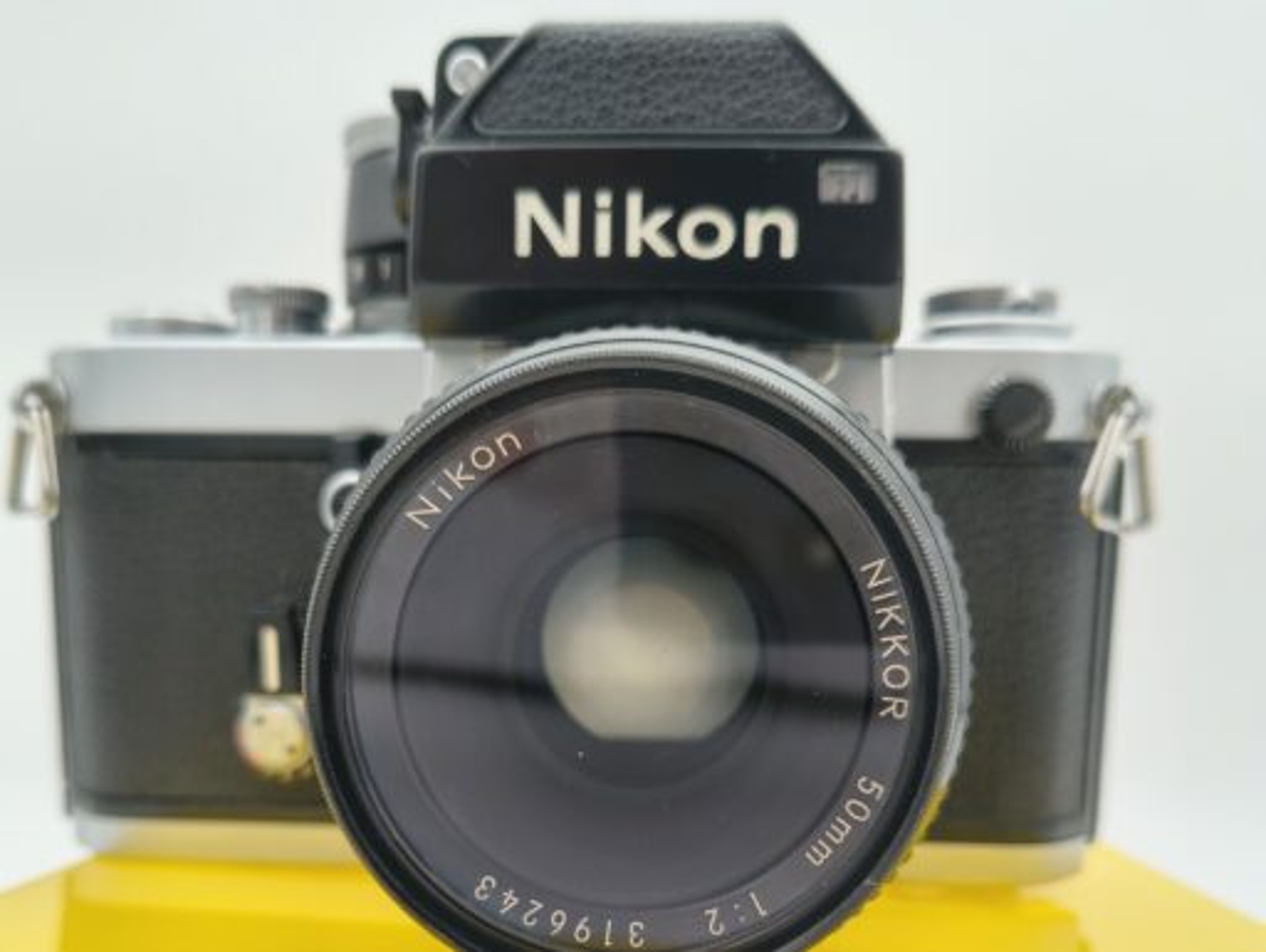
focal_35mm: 24
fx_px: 879
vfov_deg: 56.9
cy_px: 476
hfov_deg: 71.5
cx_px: 633
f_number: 1.8
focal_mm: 5.56
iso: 100
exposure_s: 1/204
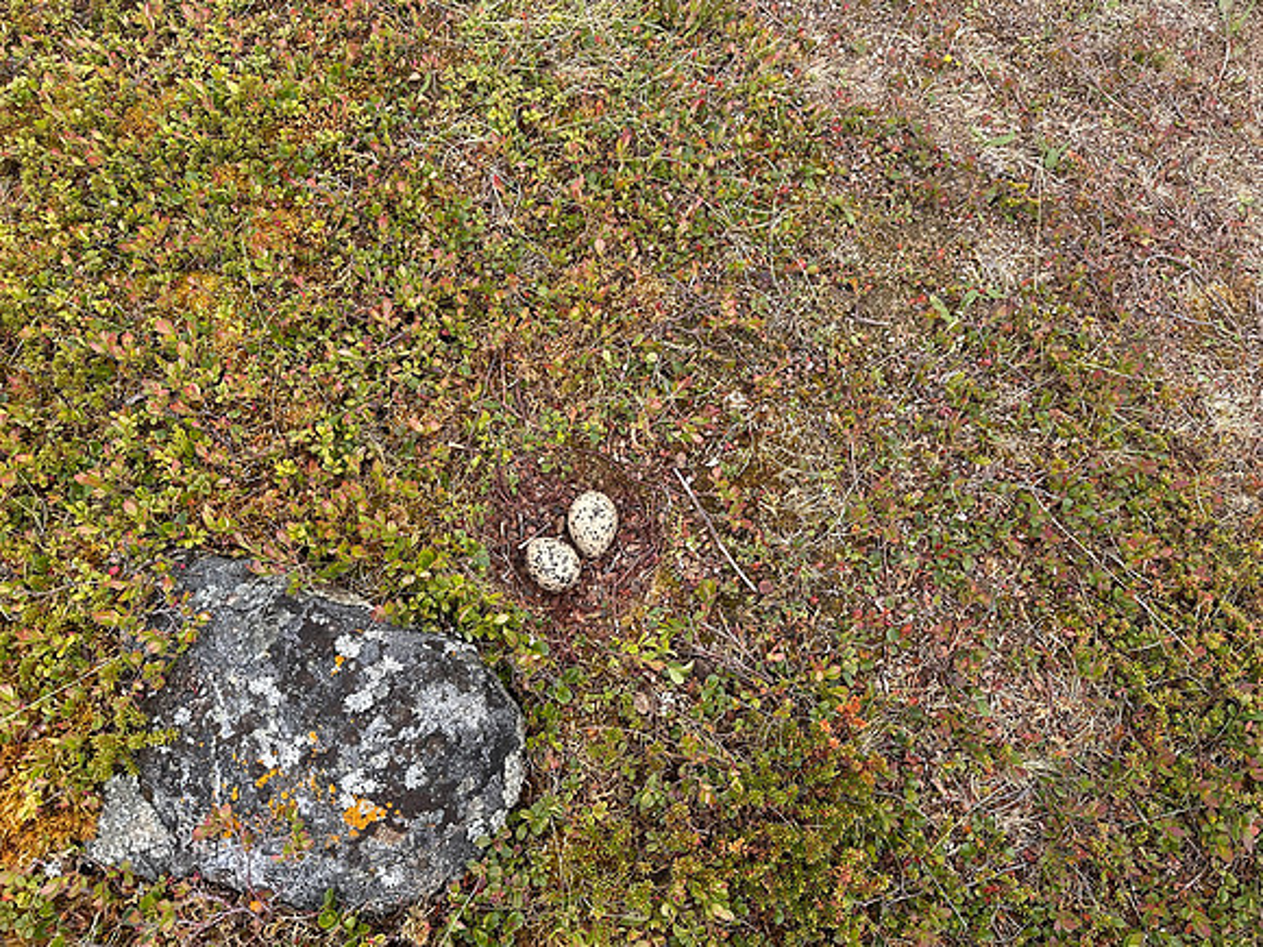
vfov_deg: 56.8
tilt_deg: -70.4
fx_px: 876
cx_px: 632
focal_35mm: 24
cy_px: 474
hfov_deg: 71.6
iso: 80
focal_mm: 6.86
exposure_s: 1/836
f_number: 1.78
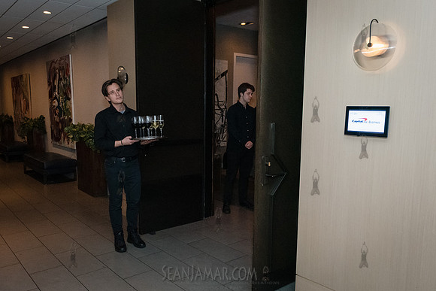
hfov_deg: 63.1
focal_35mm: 29
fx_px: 354
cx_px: 198
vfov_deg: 44.7
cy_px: 155
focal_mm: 24
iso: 6400
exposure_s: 1/200
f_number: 4
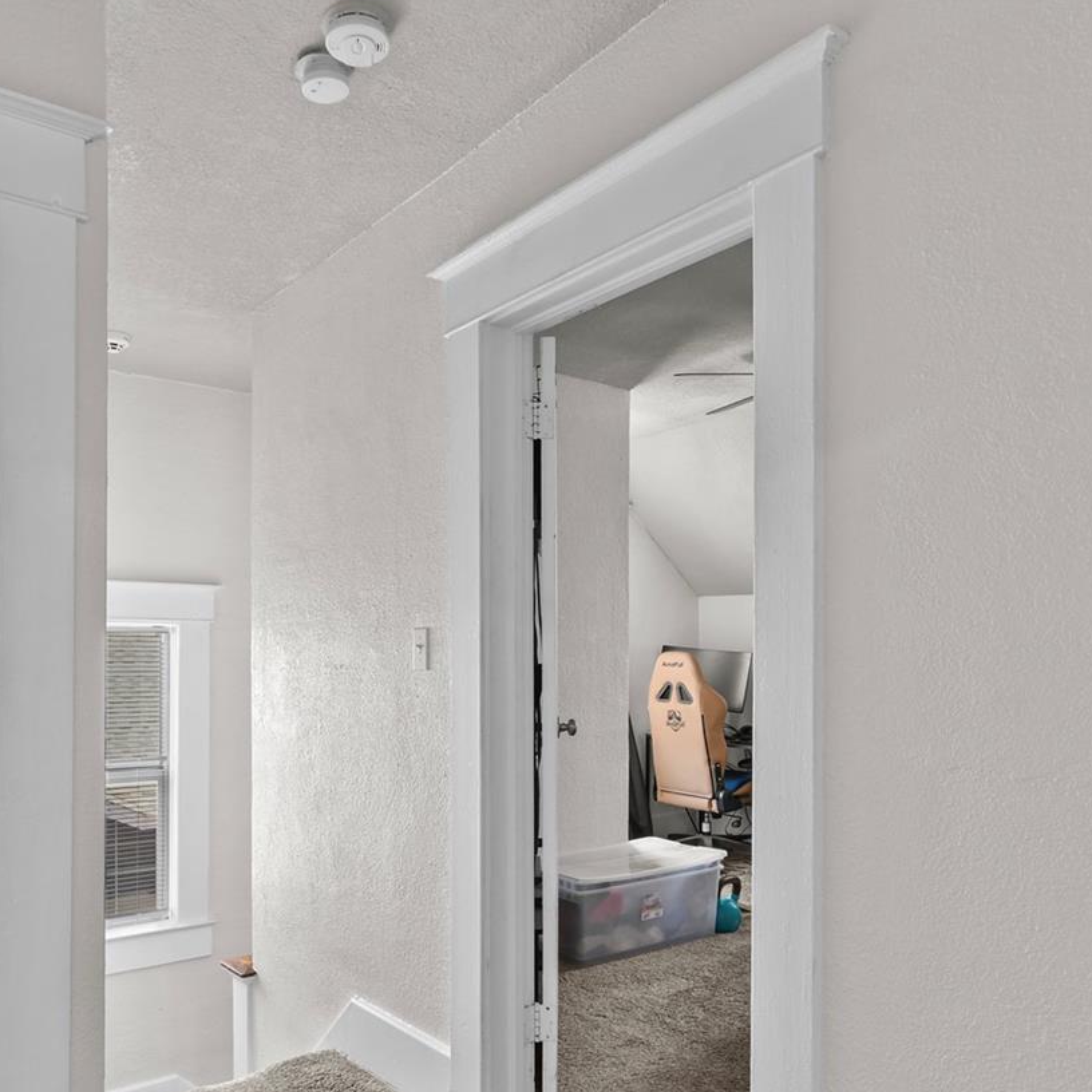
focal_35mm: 25
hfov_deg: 62.7
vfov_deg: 62.2
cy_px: 670
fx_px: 892
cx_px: 479
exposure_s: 1/2.5
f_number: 7.1
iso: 100
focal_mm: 10
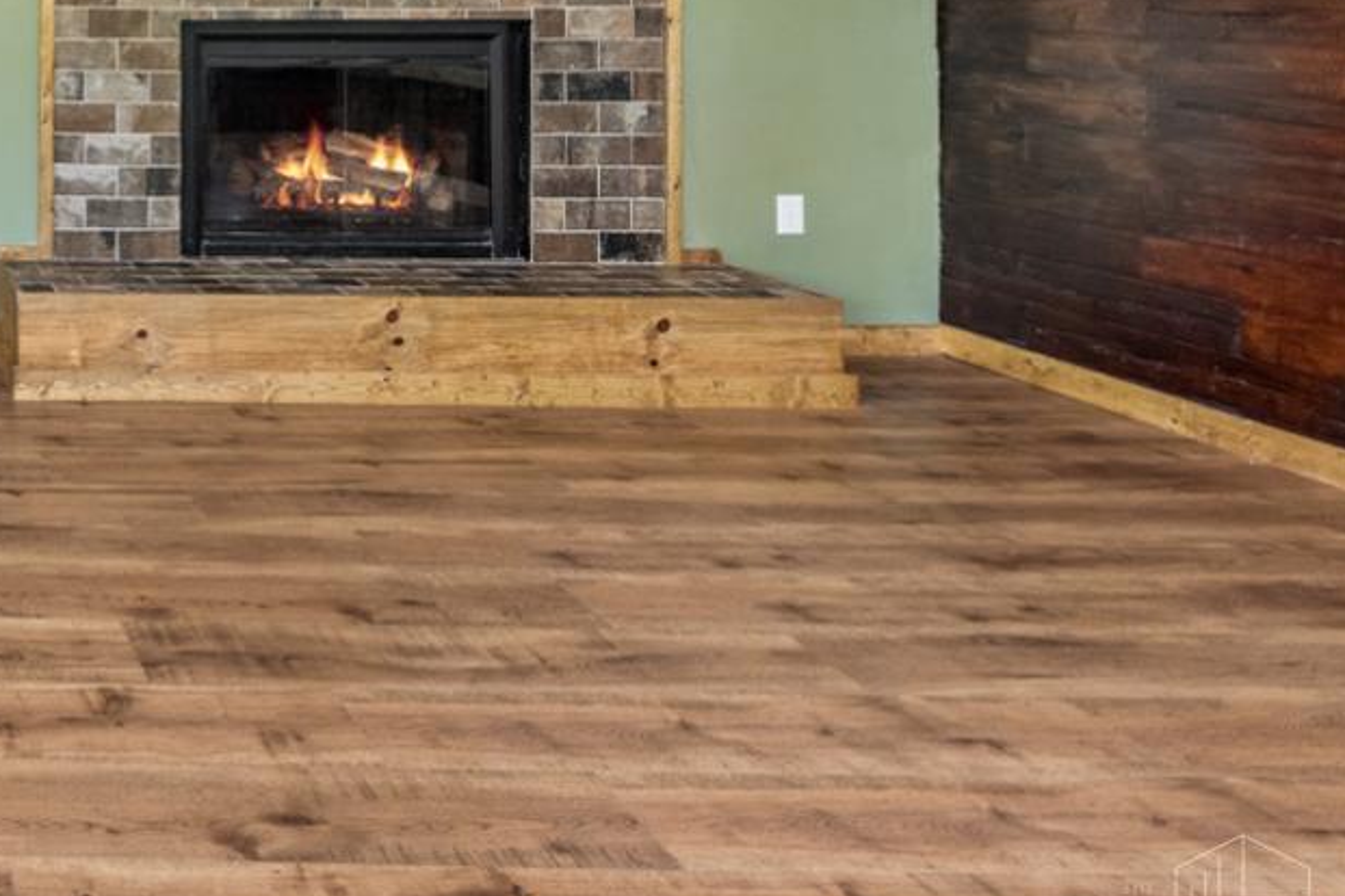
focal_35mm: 29
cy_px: -76
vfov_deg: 37.9
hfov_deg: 43.6
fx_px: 1083
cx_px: -227
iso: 640
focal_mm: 12
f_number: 5.6
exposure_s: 1/100
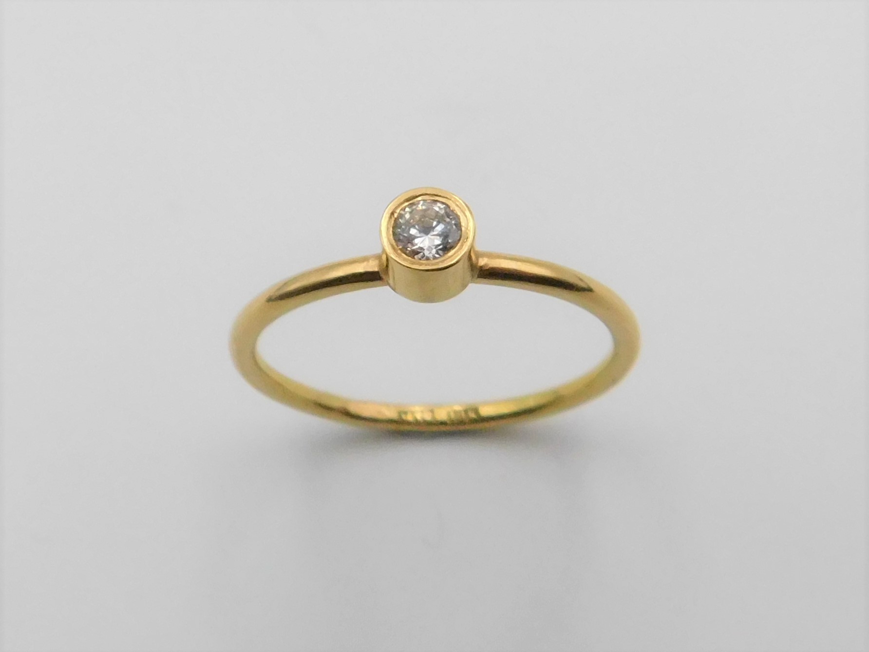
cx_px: 434
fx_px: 577
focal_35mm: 23
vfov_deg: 58.9
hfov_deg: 73.9
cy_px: 326
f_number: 3
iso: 400
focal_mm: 4
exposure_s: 1/1250
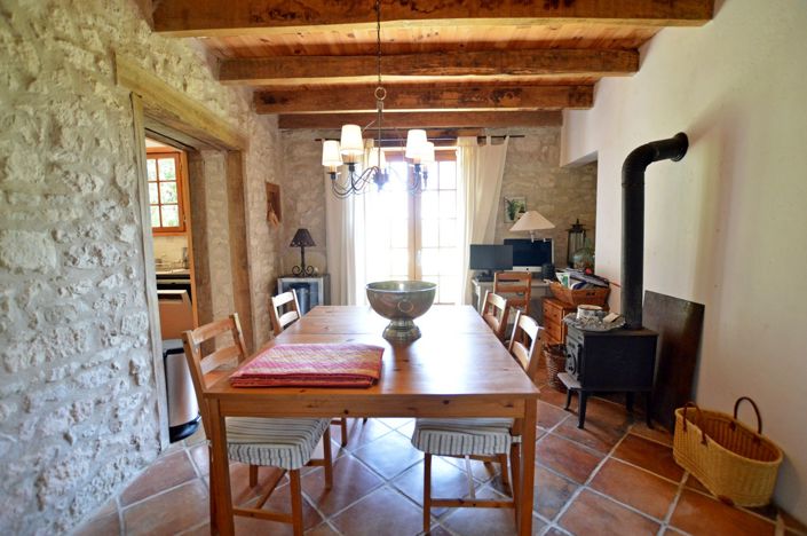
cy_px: 268
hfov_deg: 100.5
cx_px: 404
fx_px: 336
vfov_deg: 77.2
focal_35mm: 15
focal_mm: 10
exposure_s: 1/60
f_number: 3.5
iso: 1400
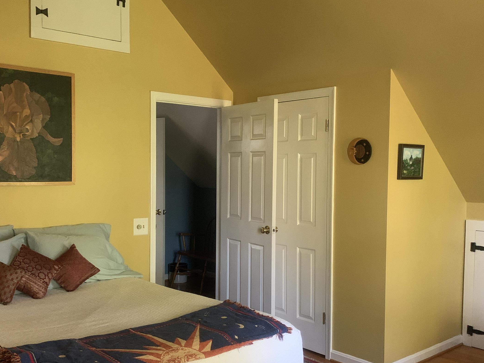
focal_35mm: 38
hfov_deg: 48.9
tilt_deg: -1.5
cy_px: 196
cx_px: 222
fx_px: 531
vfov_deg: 37.7
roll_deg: +0.3
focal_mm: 4.25
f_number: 1.8
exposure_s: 1/30
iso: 500
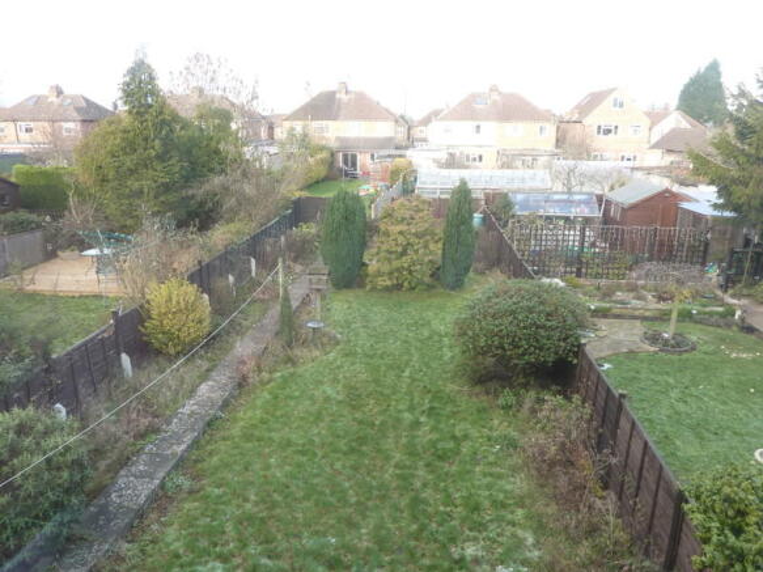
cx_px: 382
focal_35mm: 25
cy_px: 286
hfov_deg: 69.4
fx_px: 551
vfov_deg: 54.9
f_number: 3.3
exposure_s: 1/60
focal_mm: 4.1
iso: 125
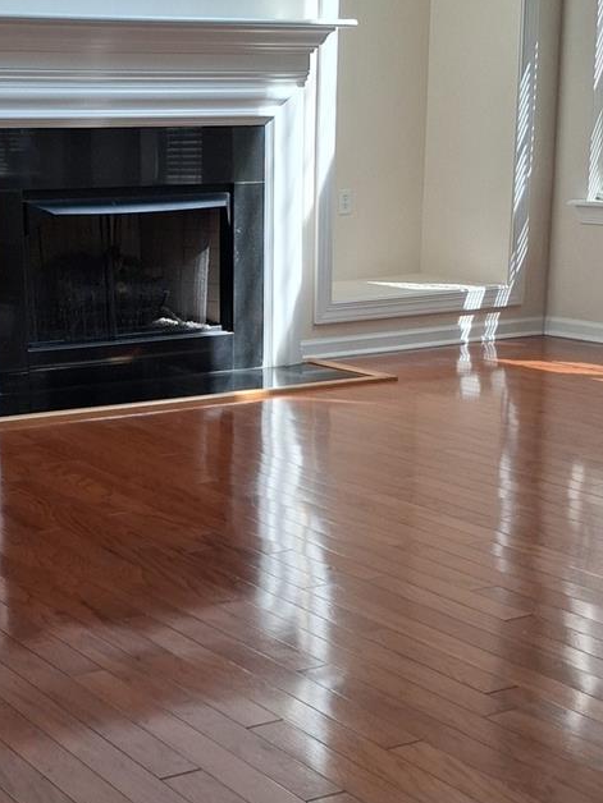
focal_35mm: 66
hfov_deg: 22.1
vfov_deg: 29.3
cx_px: 173
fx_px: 1533
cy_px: 485
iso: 40
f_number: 1.8
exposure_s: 1/100
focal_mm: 4
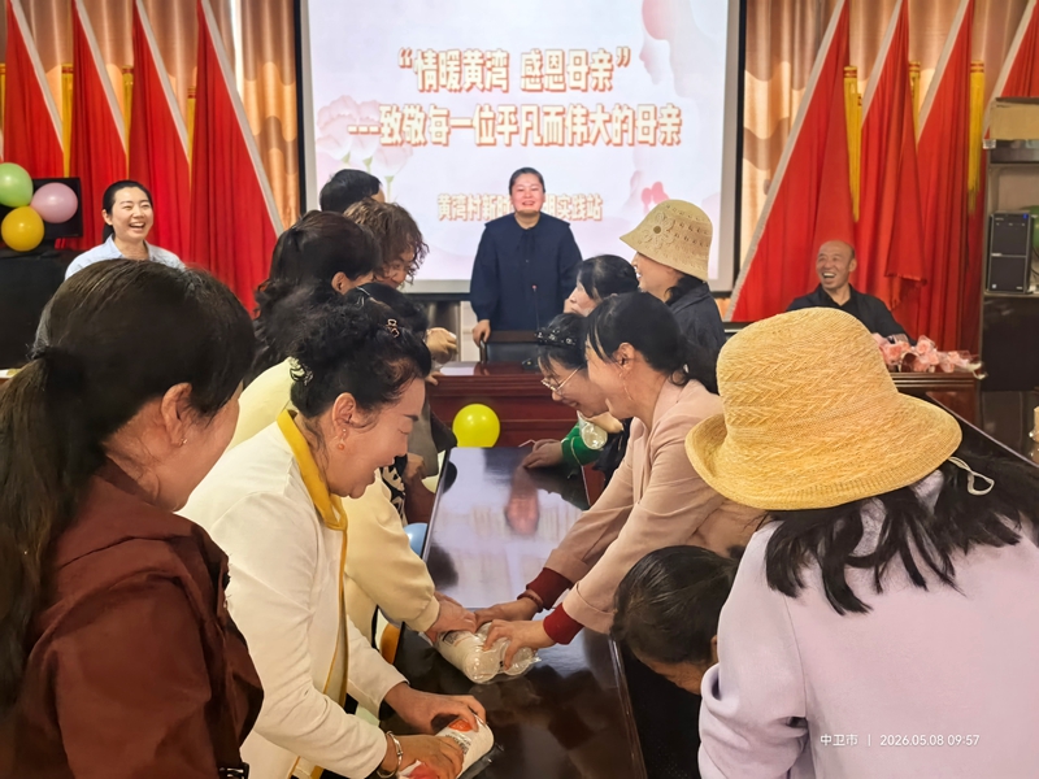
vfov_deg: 30.3
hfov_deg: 39.7
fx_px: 1441
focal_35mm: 48
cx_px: 520
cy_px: 390
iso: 500
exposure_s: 1/352
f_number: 2
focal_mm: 6.98
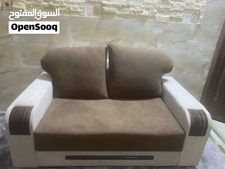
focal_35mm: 26
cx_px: 112
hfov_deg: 67.3
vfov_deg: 53.1
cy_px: 84
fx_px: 169
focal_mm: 4.25
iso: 400
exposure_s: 1/33
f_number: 1.8
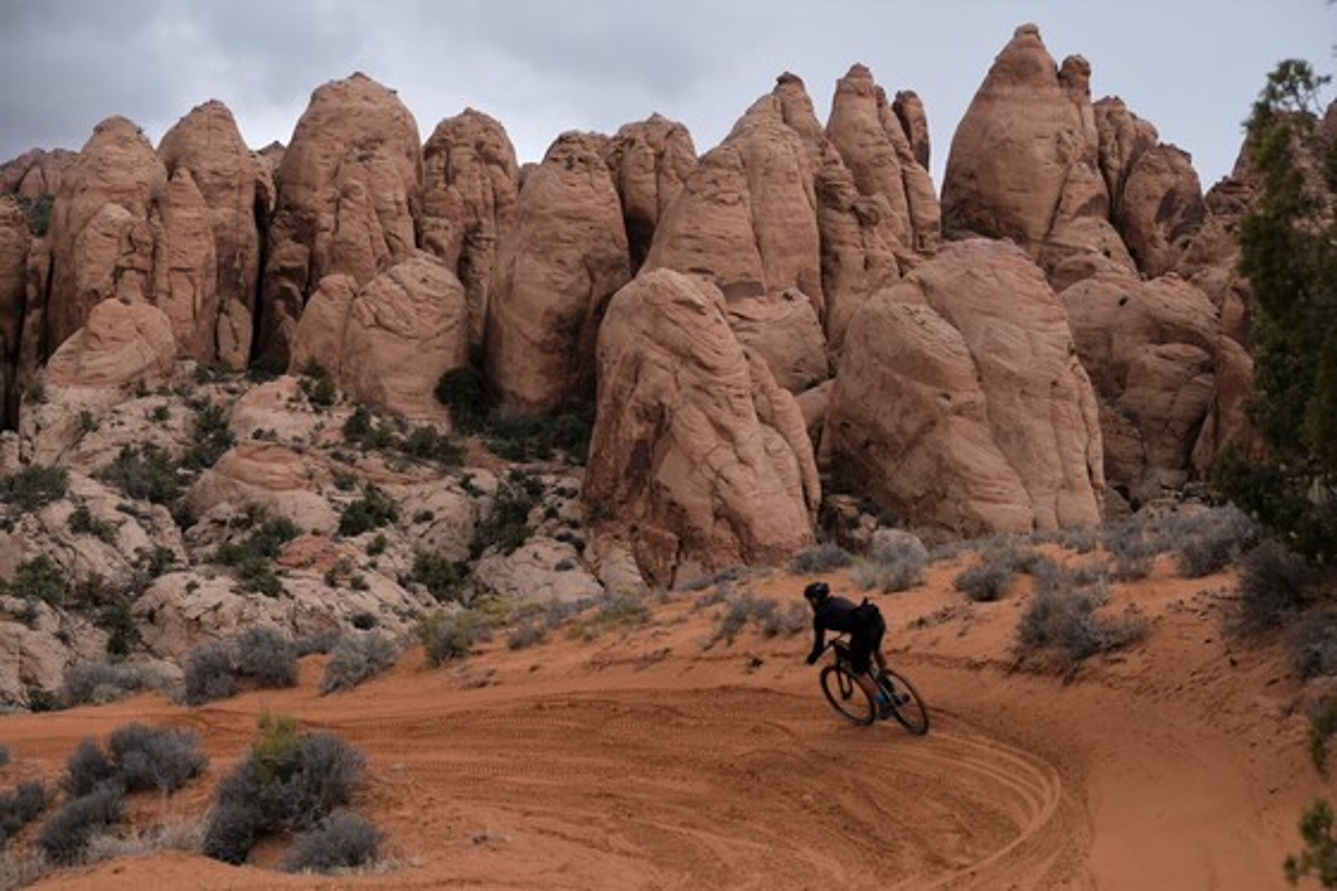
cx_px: 668
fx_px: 2190
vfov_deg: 23.0
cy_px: 446
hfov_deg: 33.9
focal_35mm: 59
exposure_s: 1/200
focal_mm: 39
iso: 400
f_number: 5
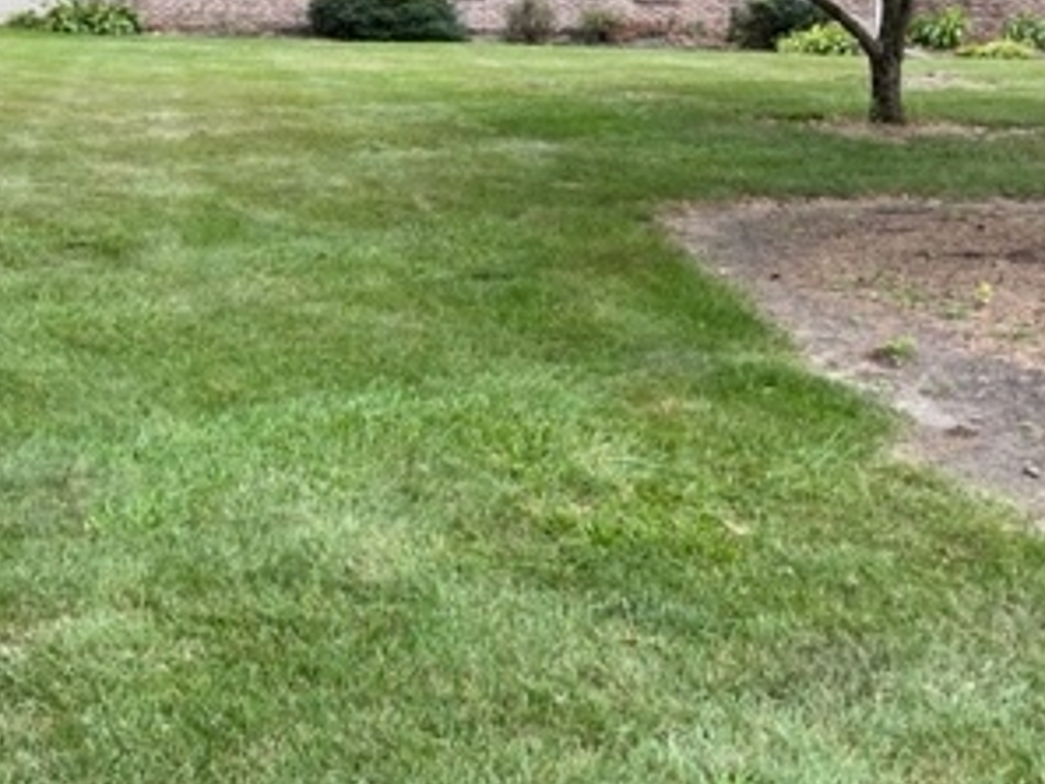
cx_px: 172
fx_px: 1691
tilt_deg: -5.7
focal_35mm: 56
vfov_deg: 25.5
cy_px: 109
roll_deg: -1.4
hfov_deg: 33.1
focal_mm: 5.1
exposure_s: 1/495
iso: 50
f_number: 1.6
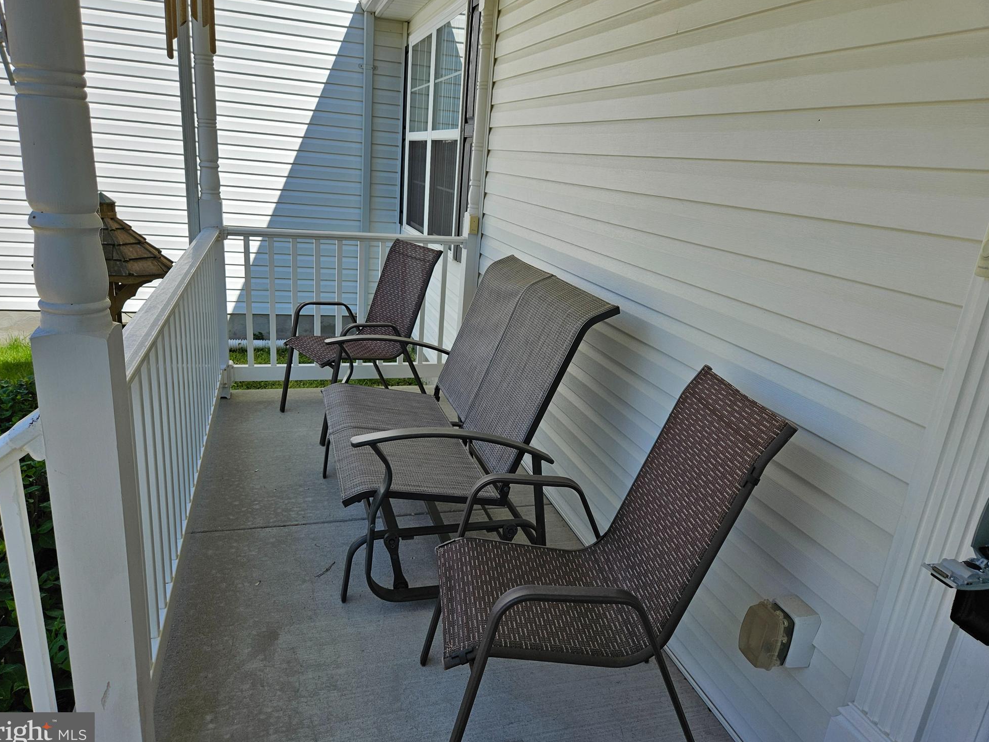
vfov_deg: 56.8
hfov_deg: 71.6
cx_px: 485
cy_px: 366
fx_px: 686
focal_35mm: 24
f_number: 1.8
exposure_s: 1/2000
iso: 40
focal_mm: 5.4
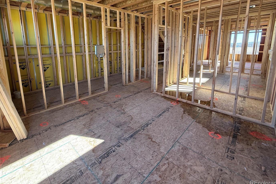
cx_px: 121
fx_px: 130
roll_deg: +1.5
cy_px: 66
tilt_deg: -9.0
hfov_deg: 92.8
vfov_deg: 69.1
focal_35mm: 17
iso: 64
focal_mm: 2.22
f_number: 2.2
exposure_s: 1/99
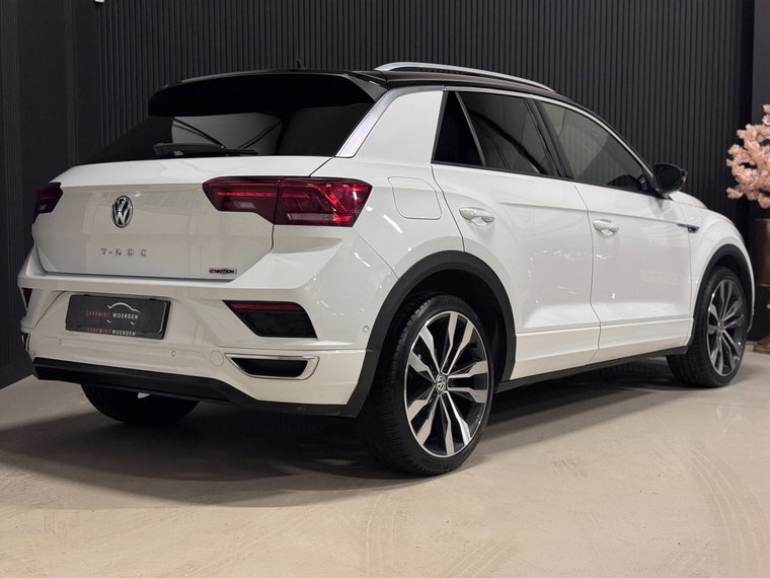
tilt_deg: -2.9
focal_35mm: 48
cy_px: 289
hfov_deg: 39.7
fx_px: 1068
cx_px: 385
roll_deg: +0.0
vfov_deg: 30.3
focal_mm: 6.76
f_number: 1.78
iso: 400
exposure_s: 1/33
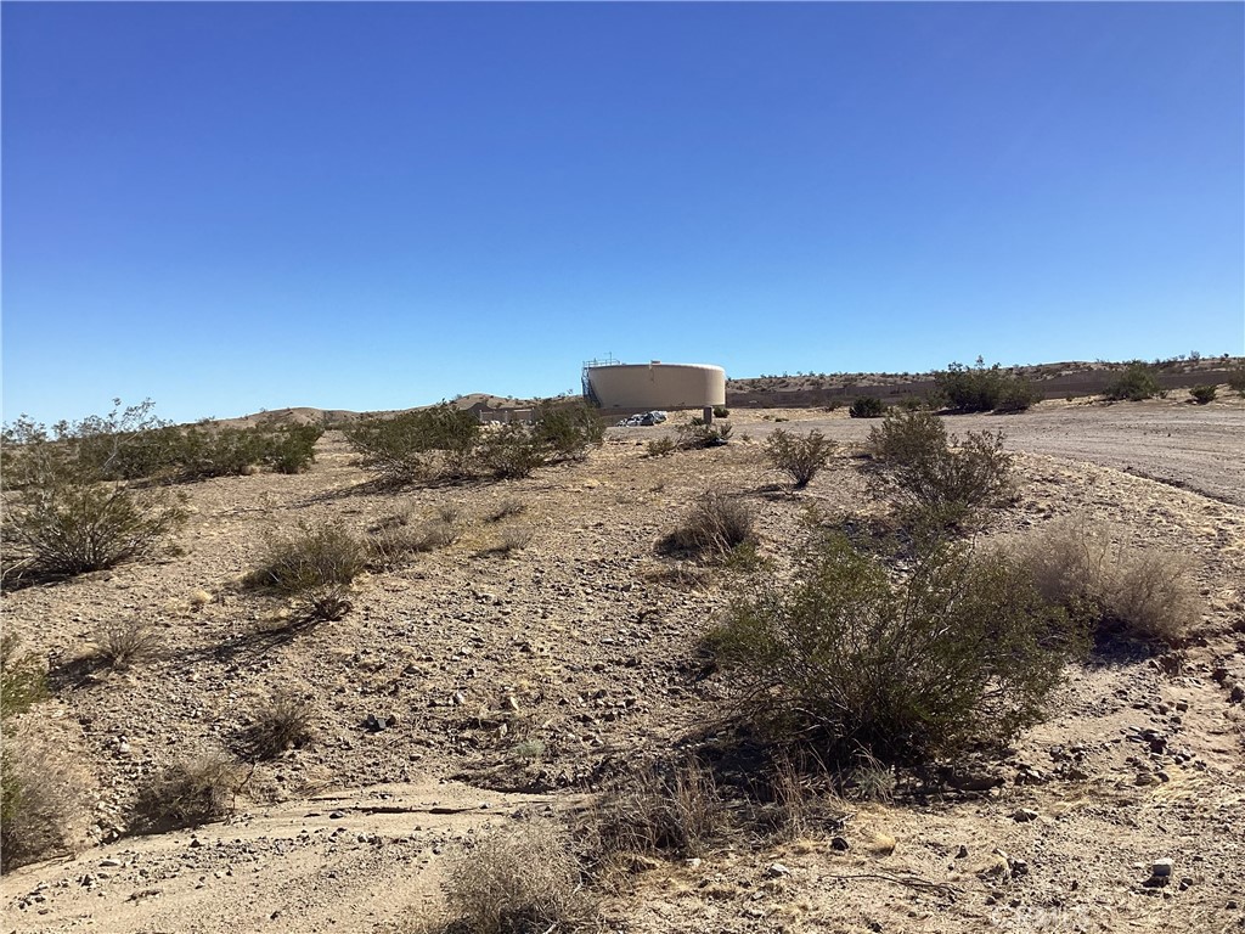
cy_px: 467
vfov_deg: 45.4
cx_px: 622
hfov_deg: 58.4
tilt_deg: -0.5
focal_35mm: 31
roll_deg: -0.3
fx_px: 1115
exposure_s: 1/1942
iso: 25
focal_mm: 3.3
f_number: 2.4
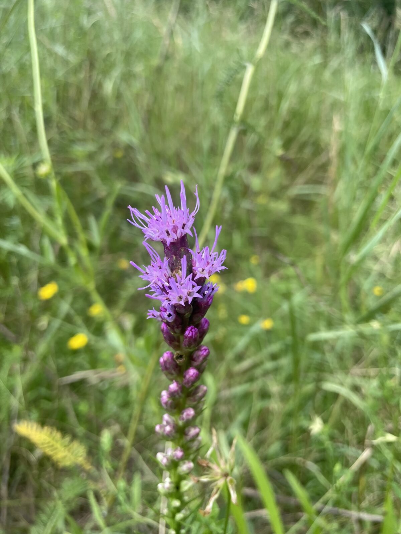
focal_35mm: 26
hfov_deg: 53.1
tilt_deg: -29.8
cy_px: 267
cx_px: 200
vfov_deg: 67.3
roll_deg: -10.3
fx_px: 402
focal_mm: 4.2
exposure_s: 1/587
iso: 32
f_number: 1.6
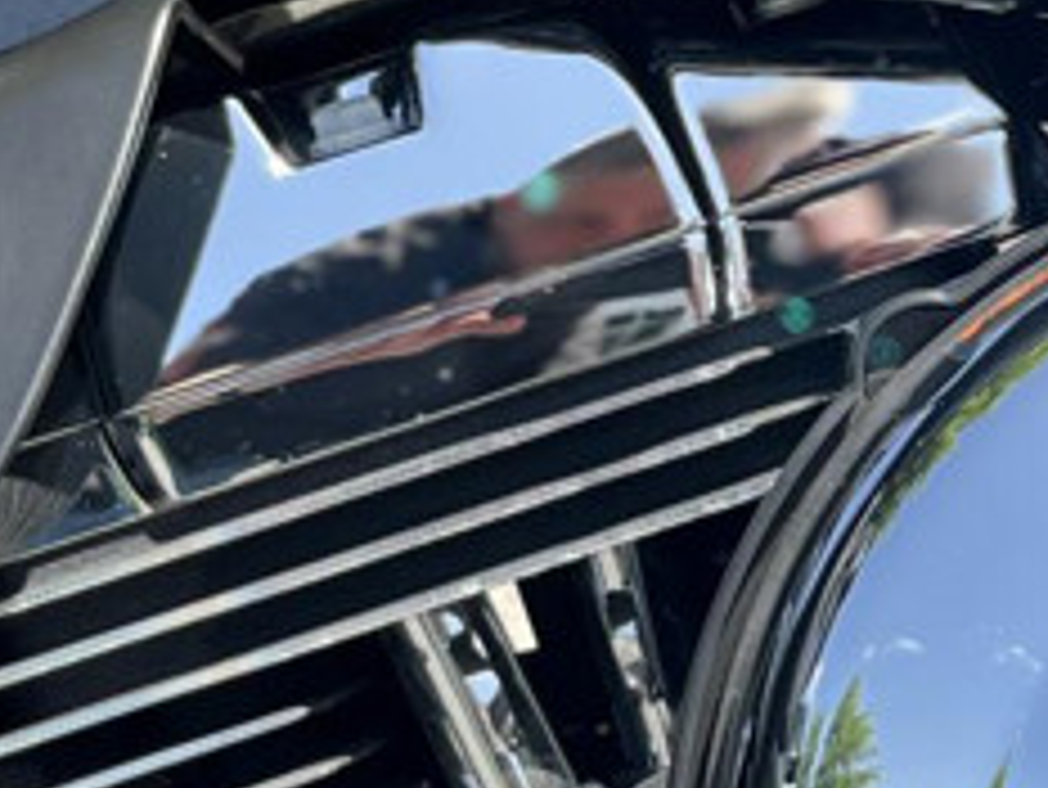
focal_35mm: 119
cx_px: 1275
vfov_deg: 12.5
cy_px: 405
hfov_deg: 15.9
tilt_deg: -13.9
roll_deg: -2.7
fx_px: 3605
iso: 50
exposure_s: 1/827
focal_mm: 5.1
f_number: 1.6
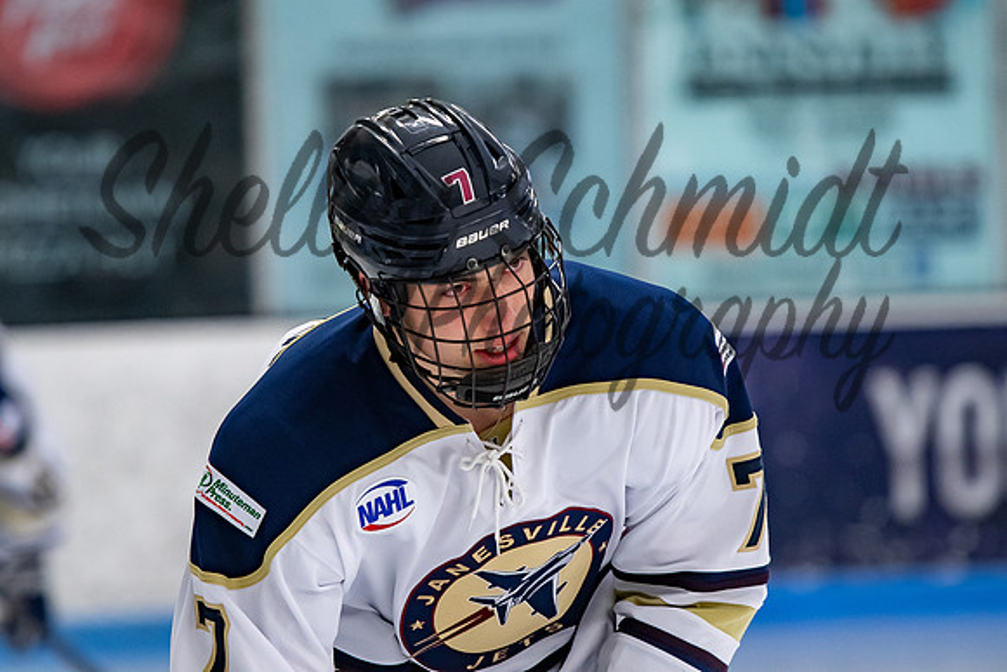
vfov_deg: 4.0
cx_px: 431
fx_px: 9598
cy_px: 288
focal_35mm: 343
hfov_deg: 6.0
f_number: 3.2
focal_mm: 200
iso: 800
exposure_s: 1/800
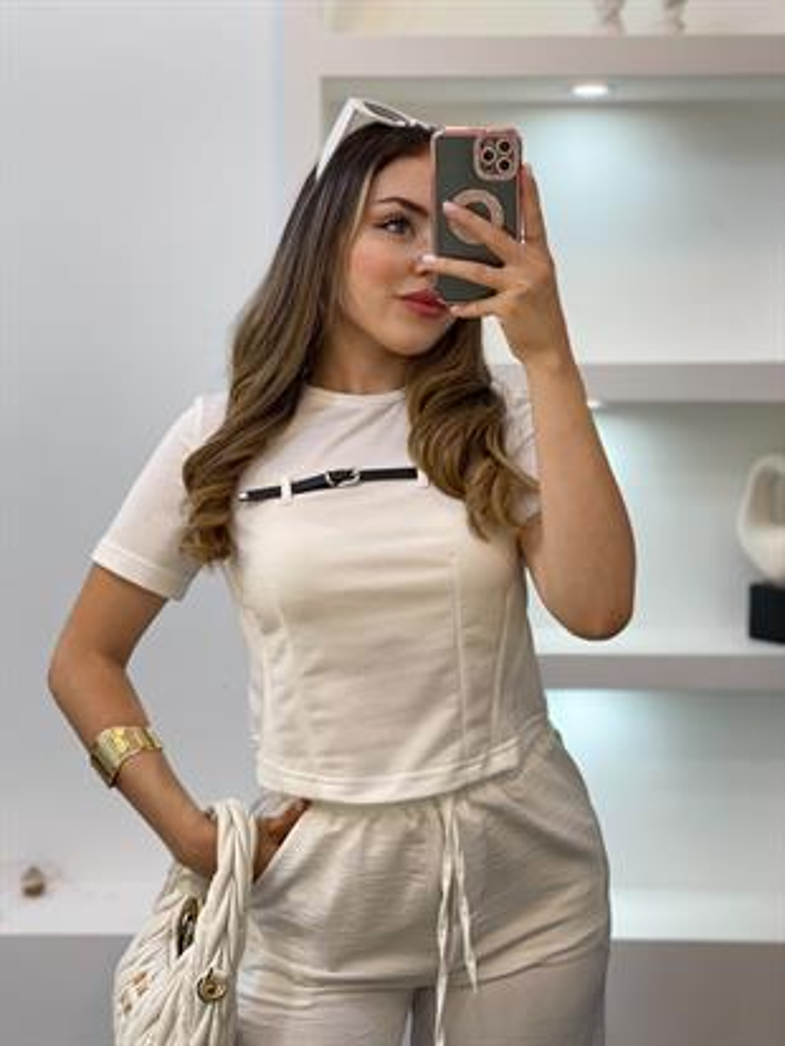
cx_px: 392
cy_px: 523
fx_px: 1571
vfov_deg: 36.8
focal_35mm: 52
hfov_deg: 28.0
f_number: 2
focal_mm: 6
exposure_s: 1/100
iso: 80
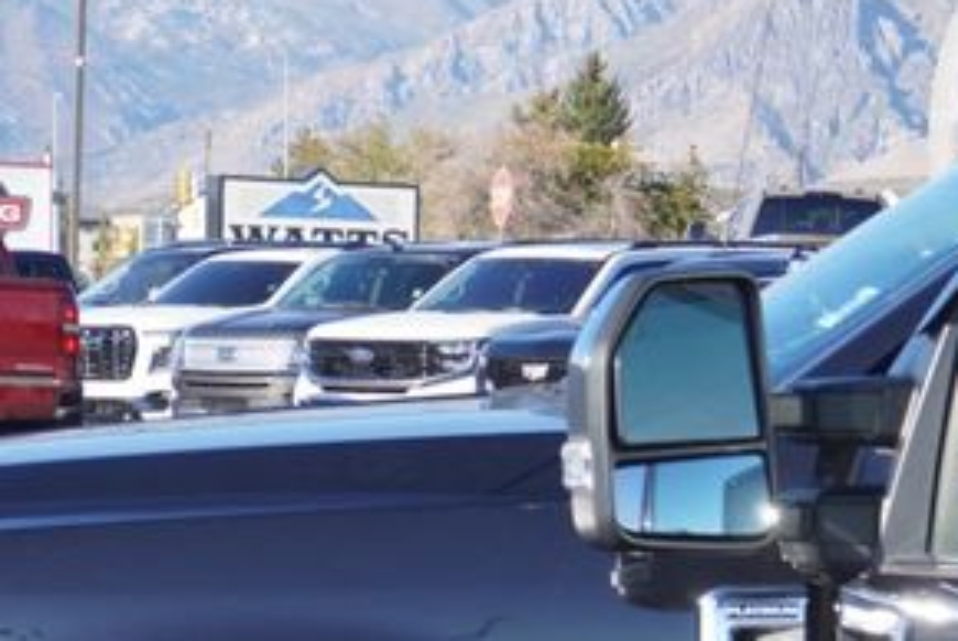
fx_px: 4655
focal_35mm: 175
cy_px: 905
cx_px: 1163
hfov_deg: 11.5
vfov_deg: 7.8
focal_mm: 33
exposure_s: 1/125
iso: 100
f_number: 8
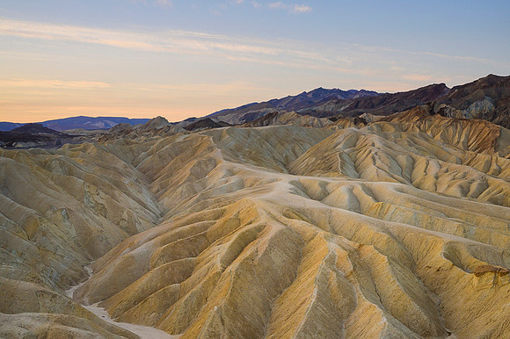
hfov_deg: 44.5
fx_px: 623
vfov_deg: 30.5
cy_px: 170
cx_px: 255
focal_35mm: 44
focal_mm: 44
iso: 100
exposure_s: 1/13
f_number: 18
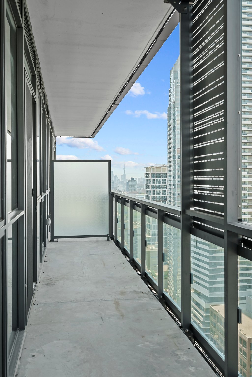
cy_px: 188
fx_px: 367
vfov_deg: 54.4
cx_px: 126
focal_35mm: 35
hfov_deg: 37.9
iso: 400
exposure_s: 1/50
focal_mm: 35
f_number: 8
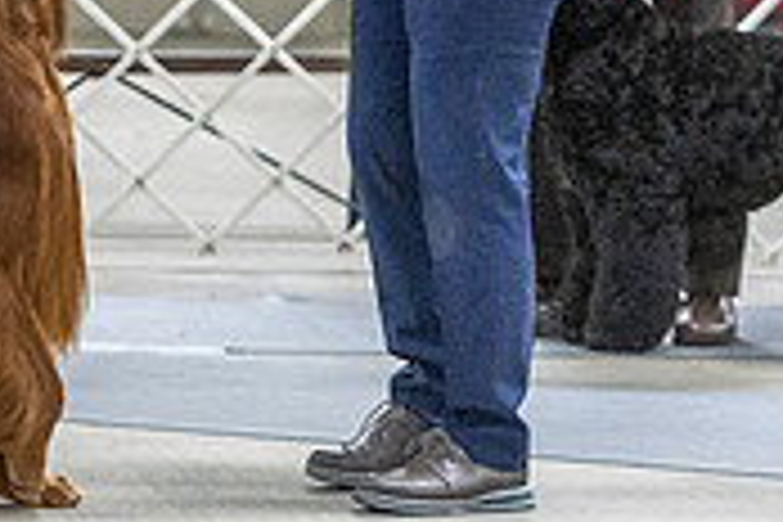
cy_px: -169
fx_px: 6024
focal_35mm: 277
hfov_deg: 7.4
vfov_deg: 4.9
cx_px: -166
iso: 6400
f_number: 3.2
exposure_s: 1/400
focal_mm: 83
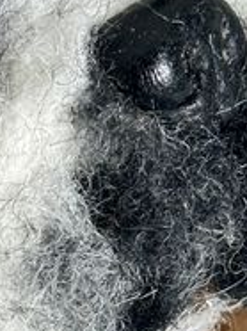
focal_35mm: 248
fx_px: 2365
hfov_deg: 6.0
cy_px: 498
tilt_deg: -42.1
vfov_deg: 7.8
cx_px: -21
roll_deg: +0.4
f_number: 1.78
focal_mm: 6.86
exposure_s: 1/803
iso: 64
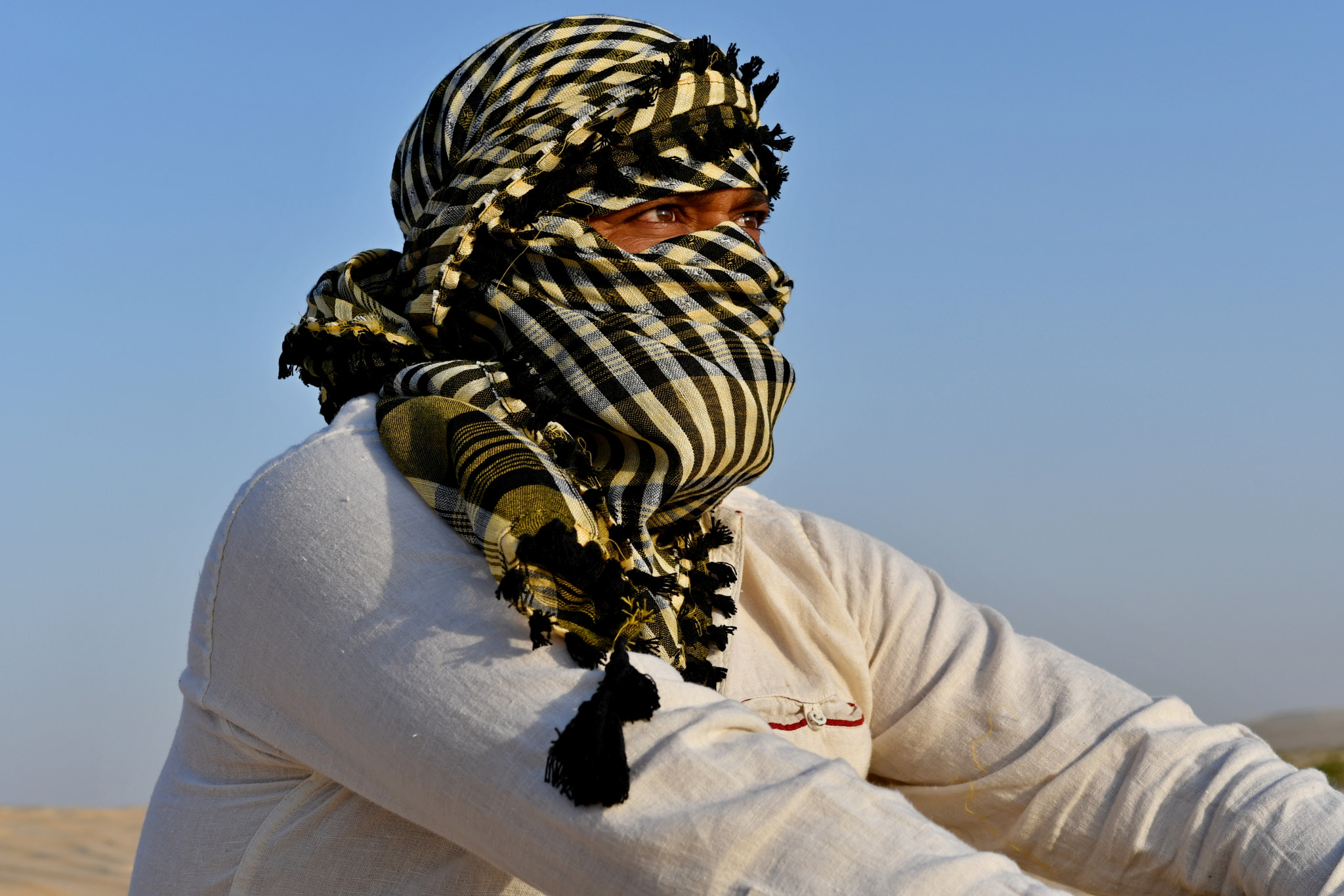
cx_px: 672
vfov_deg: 20.2
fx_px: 2520
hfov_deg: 29.9
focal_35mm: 68
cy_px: 448
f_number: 8
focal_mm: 45
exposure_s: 1/320
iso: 100
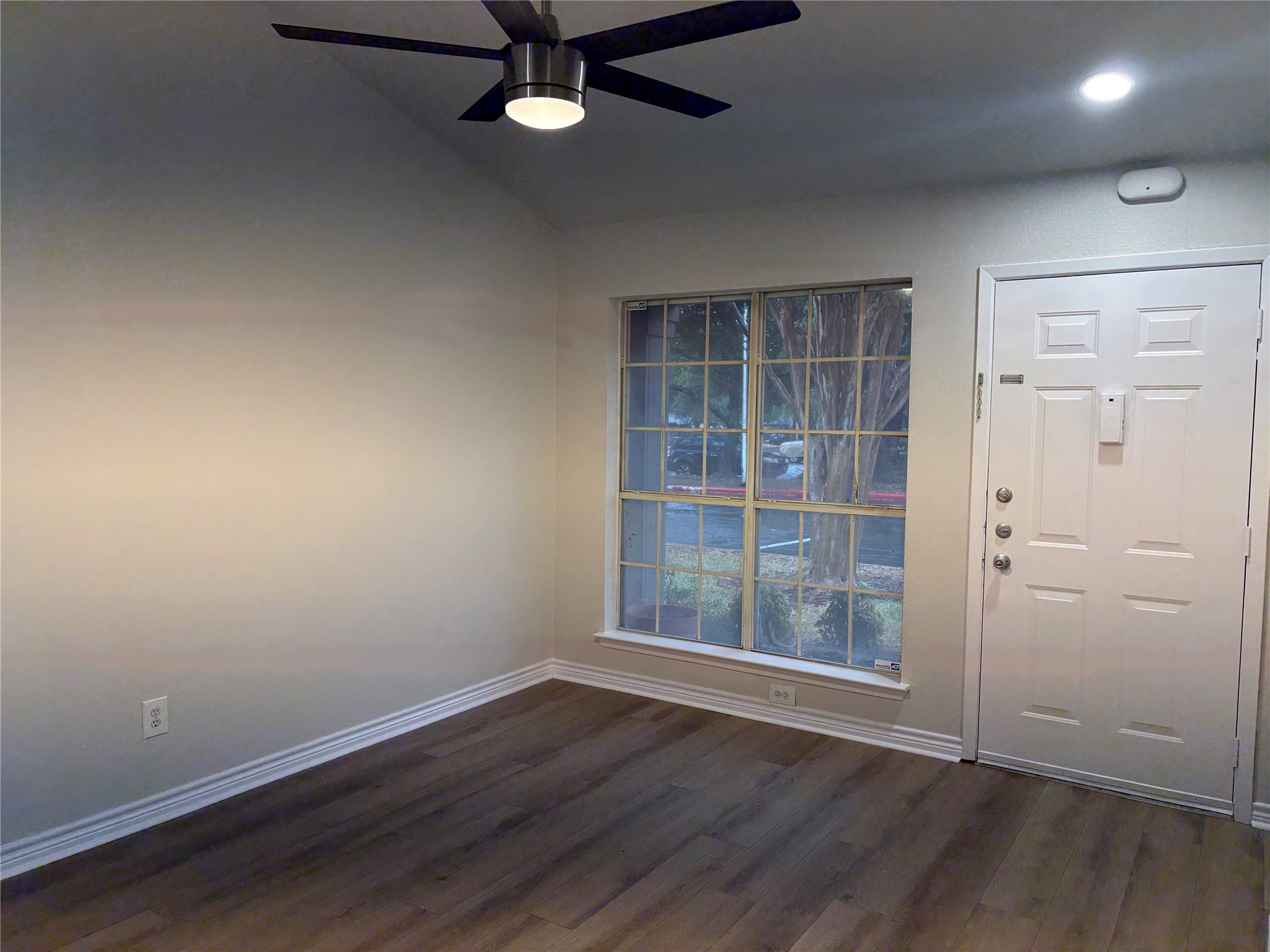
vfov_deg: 53.1
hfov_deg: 67.3
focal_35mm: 26
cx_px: 635
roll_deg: -0.6
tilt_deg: -4.5
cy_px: 476
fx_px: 954
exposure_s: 1/120
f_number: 1.6
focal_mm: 5.96
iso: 250
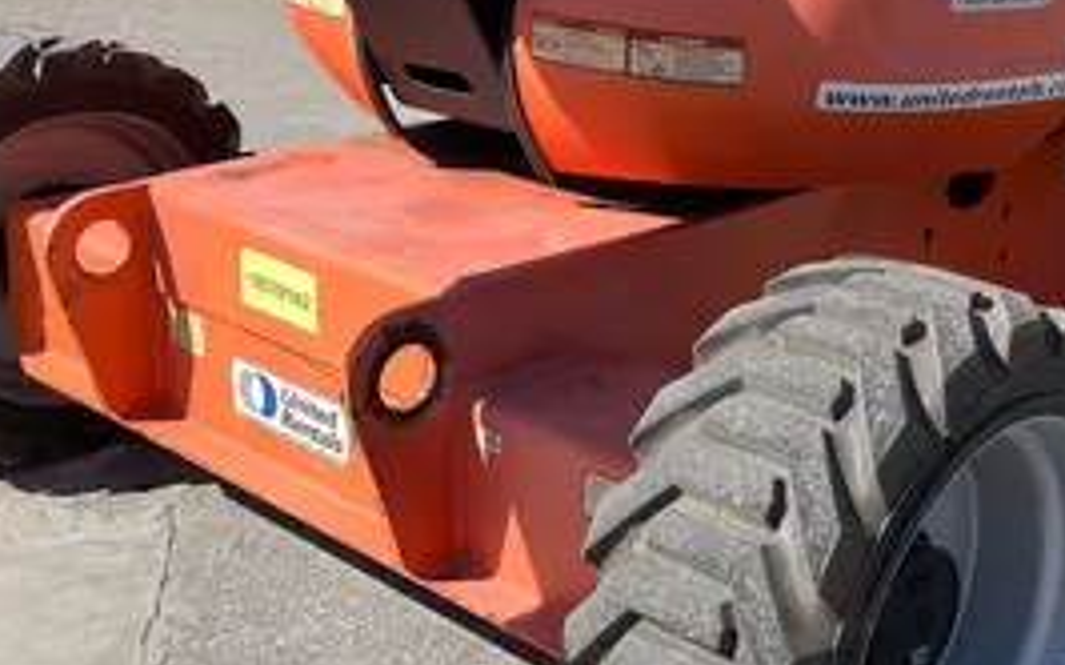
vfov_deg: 22.5
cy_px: 158
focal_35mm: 57
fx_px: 1654
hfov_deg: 34.9
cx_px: 801
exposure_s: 1/2463
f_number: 1.6
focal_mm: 5.1
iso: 50
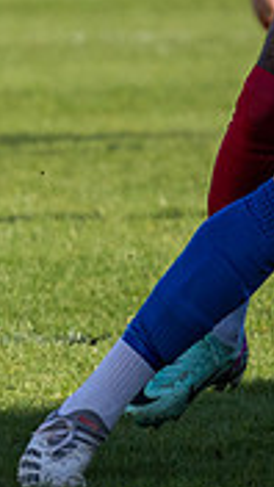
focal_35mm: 1185
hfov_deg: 1.0
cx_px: 541
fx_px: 15306
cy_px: -66
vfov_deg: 1.8
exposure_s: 1/2000
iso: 100
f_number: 4
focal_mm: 145
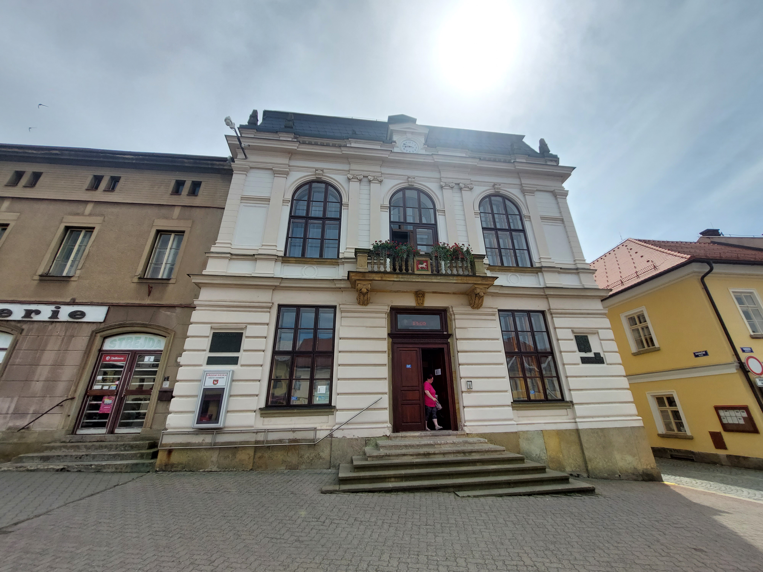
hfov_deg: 106.2
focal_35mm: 13
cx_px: 382
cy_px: 286
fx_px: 287
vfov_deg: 89.9
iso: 50
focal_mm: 1.74
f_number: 2.2
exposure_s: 1/1883
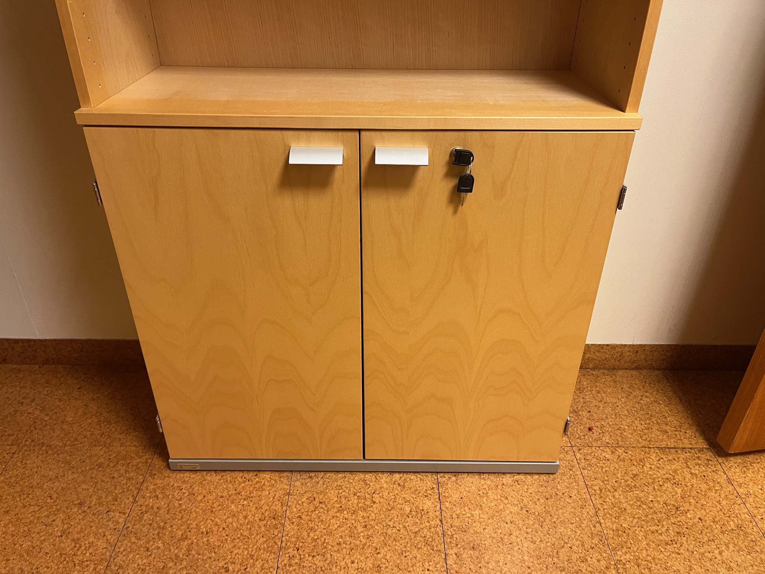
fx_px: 575
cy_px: 287
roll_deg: +0.7
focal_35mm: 26
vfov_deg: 53.1
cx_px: 382
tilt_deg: -32.0
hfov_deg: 67.3
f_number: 1.6
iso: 160
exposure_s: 1/50
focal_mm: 5.1
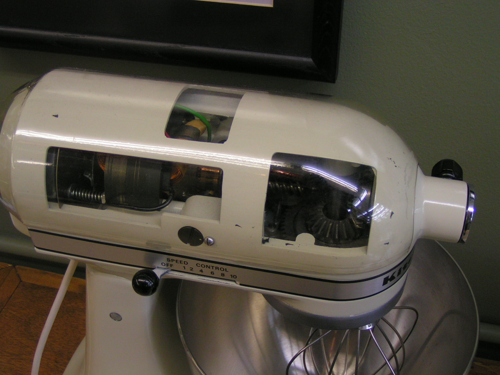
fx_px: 650
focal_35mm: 45
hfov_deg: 42.1
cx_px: 250
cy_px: 188
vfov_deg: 32.2
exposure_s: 1/50
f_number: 2.8
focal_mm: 6.9
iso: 125
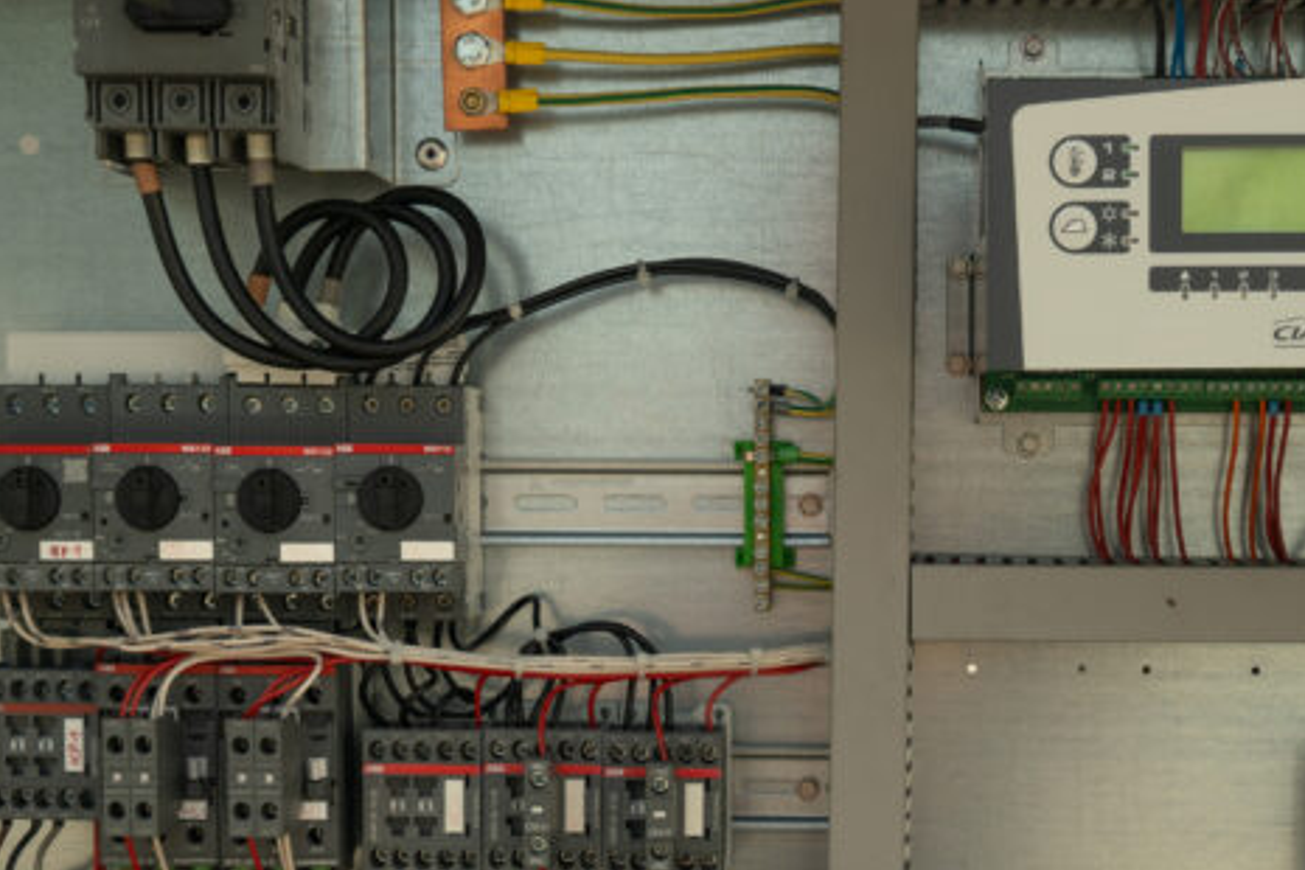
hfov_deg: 26.2
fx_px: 2791
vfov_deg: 17.5
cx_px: 870
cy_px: 754
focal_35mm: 77
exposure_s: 1/100
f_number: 7.1
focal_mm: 35
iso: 100
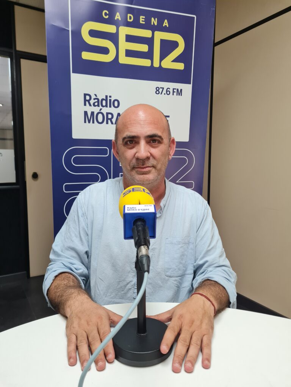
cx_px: 146
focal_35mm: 26
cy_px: 194
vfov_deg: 67.3
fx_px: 291
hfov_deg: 53.1
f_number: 1.8
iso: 200
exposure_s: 1/100
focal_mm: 5.4
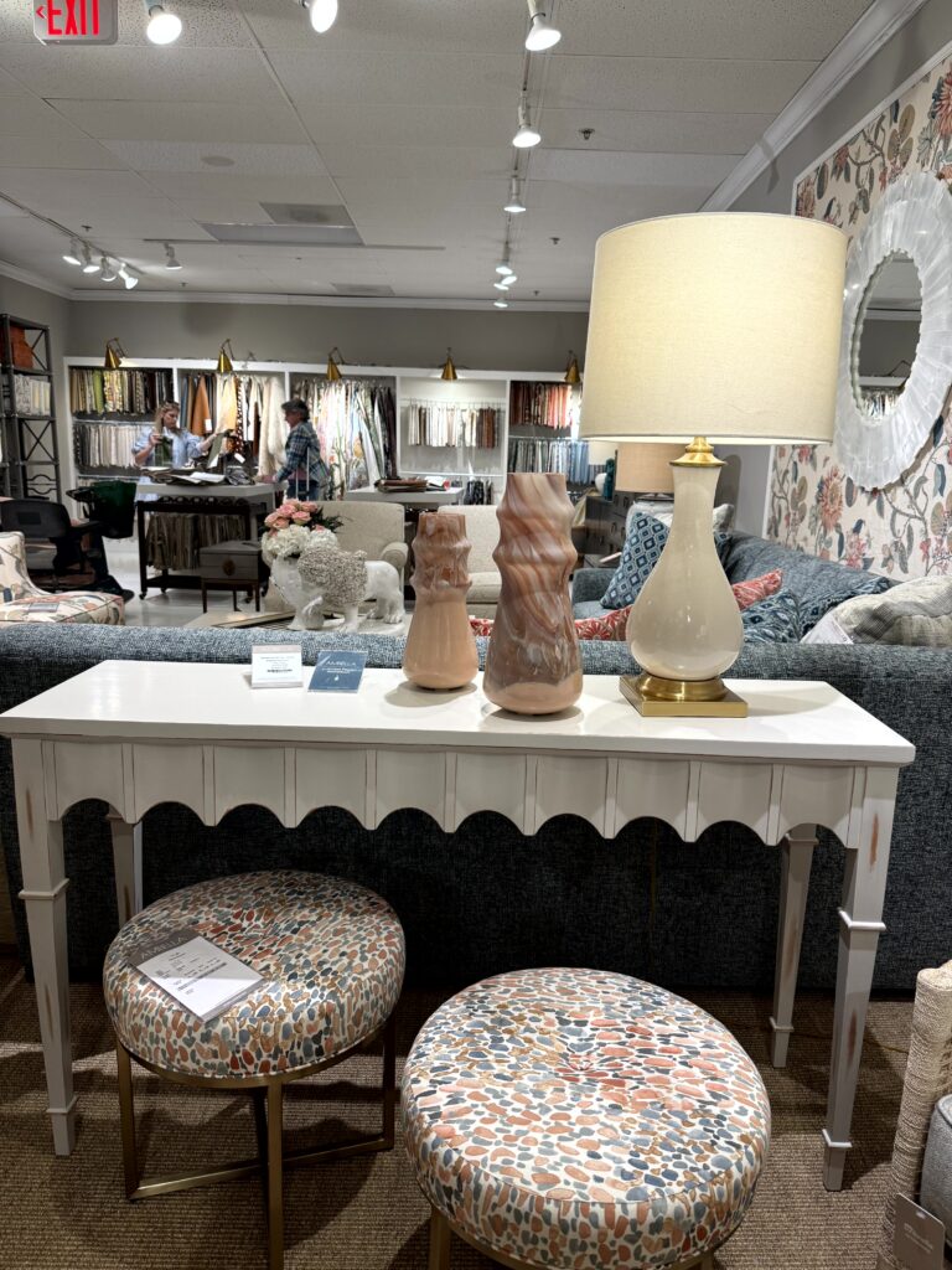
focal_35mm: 24
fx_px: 880
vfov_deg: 71.6
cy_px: 635
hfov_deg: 56.8
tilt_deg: -11.6
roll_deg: -2.0
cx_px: 476
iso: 125
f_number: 1.78
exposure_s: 1/120
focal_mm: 6.76
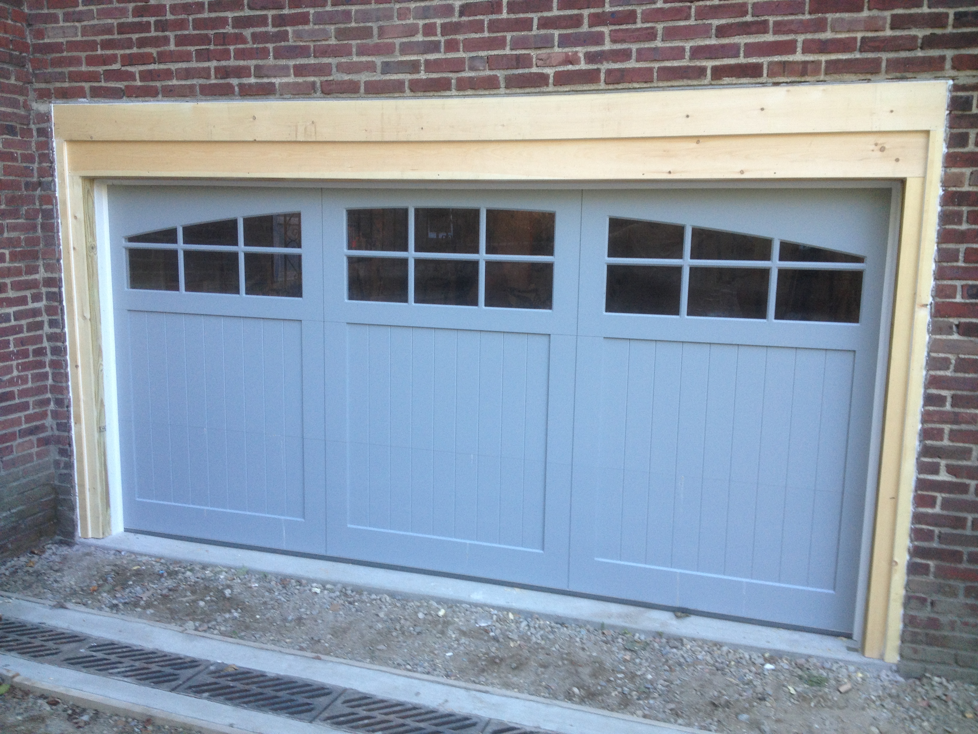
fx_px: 989
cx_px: 489
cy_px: 367
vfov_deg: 40.7
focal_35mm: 35
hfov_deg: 52.6
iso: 80
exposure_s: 1/60
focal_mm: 4.28
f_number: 2.4
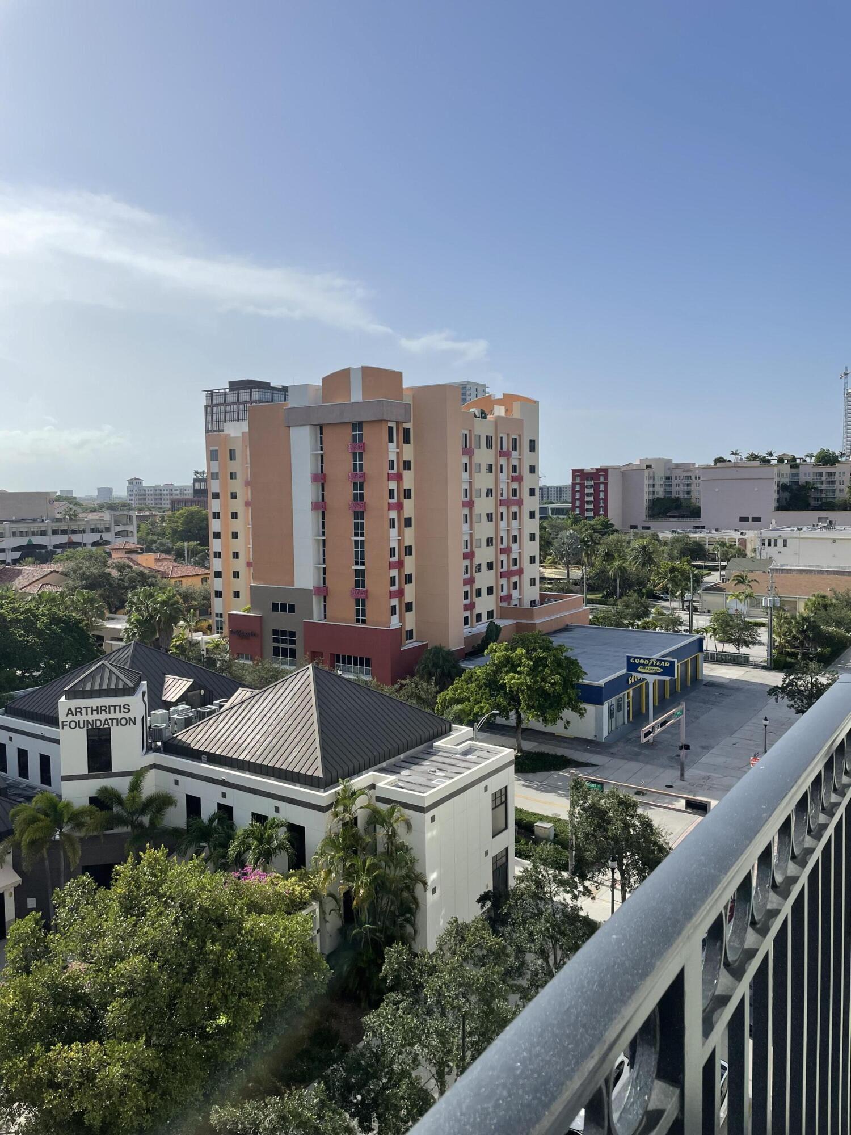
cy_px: 568
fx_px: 852
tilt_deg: -3.3
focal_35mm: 26
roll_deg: +1.0
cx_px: 426
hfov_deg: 53.1
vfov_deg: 67.3
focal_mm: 4.2
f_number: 1.6
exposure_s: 1/5556
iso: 32
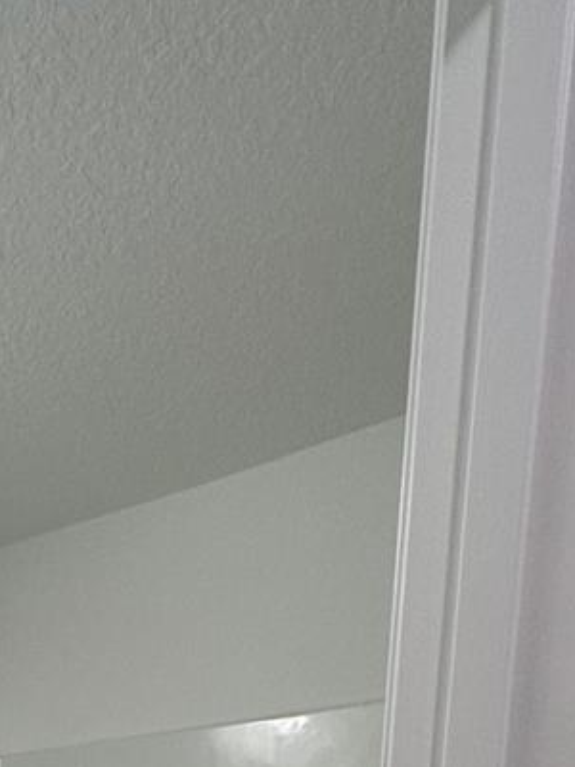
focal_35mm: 42
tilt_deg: -9.6
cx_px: -151
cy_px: 1055
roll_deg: +1.2
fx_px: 930
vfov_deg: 31.4
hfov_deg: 28.7
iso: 100
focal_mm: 2.22
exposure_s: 1/120
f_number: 2.2
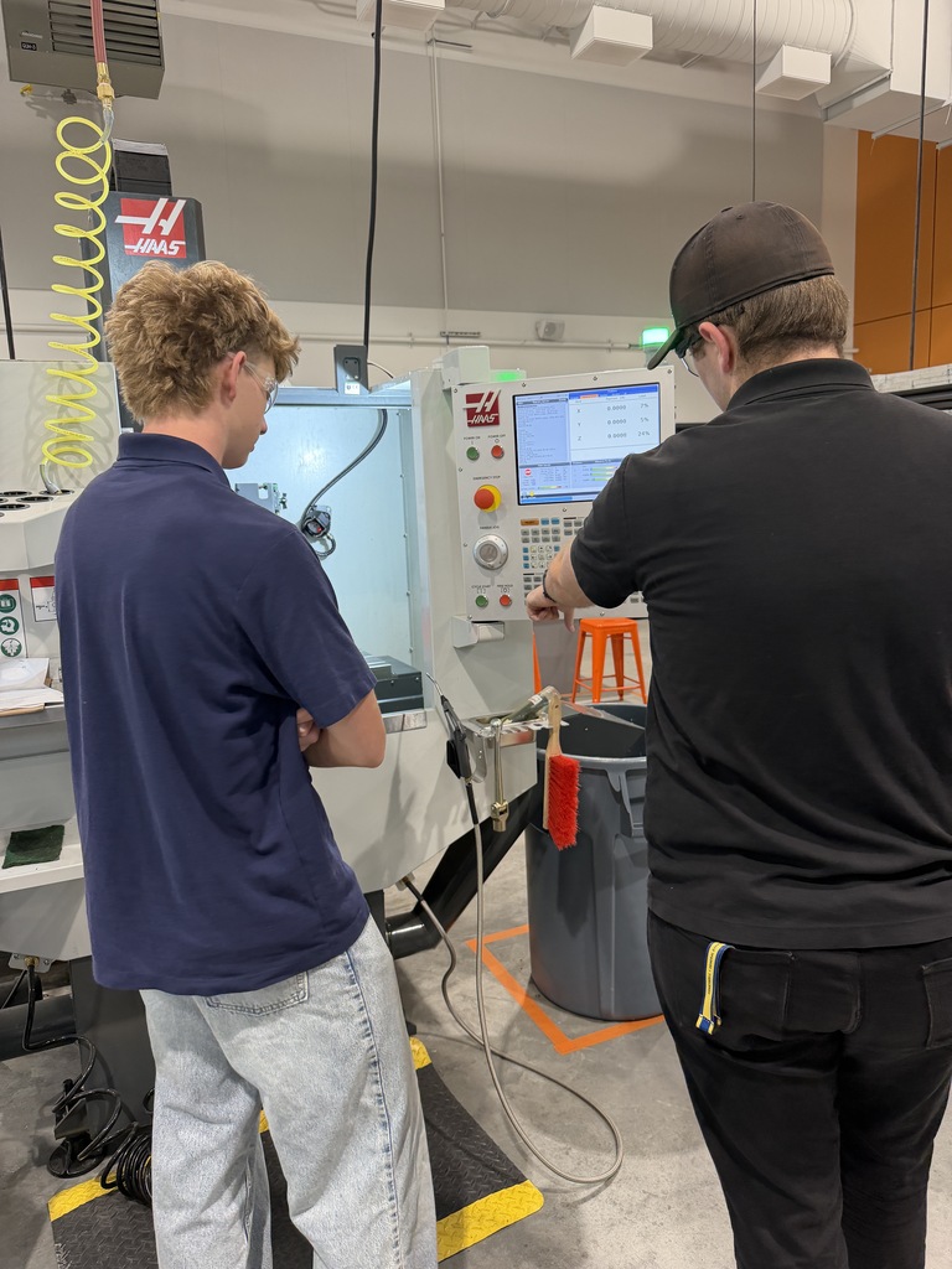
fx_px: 880
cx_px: 476
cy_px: 634
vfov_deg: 71.6
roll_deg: +1.8
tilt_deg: -9.4
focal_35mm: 24
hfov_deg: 56.8
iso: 200
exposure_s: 1/109
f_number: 1.78
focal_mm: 6.76
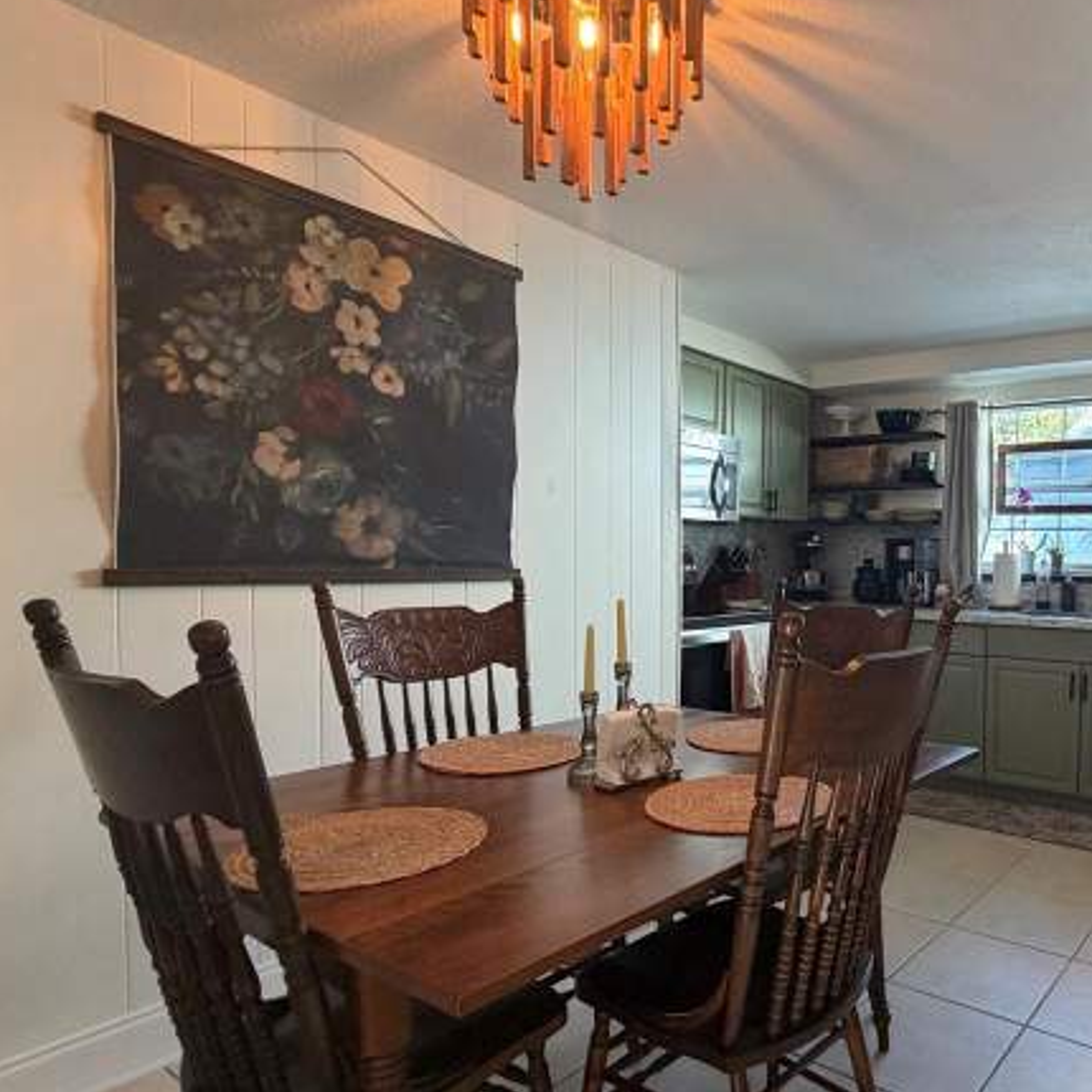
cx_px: 869
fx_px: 821
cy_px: 599
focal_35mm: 23
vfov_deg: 67.1
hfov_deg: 61.8
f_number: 2.2
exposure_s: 1/60
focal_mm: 2.22
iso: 250
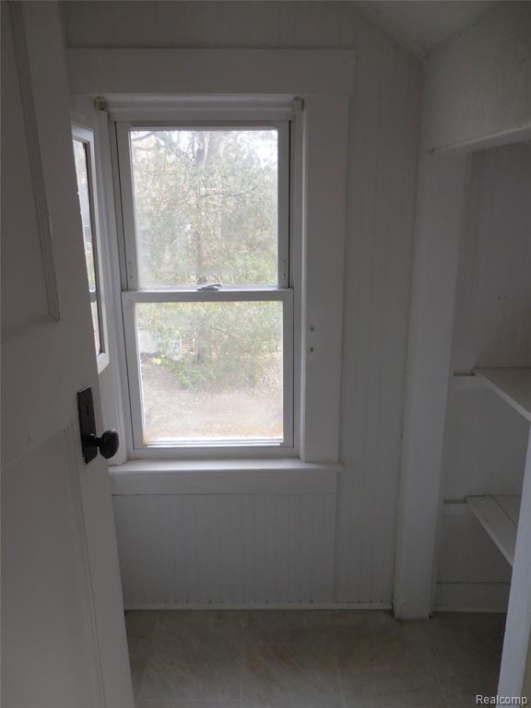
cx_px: 266
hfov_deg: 54.9
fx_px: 511
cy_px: 354
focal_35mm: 25
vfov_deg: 69.4
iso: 125
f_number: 3.3
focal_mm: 4.5
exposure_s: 1/50
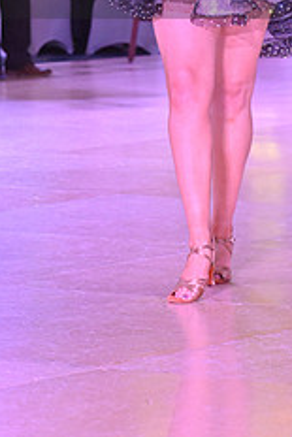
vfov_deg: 7.3
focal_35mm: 280
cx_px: 57
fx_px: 3401
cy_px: -43
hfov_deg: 4.9
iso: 8000
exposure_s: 1/400
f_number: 6.3
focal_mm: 112
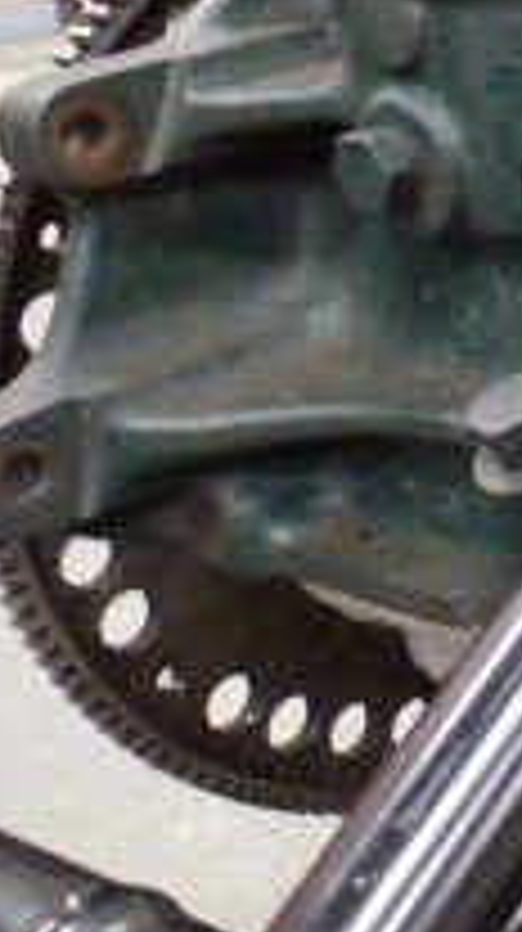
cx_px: 1422
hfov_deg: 11.2
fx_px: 1999
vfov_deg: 26.0
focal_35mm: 81
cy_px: 266
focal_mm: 4.3
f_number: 3.3
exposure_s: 1/6
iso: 400
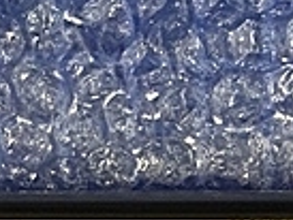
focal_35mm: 135
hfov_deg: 14.0
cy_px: 389
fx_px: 1144
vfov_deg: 10.4
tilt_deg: -77.9
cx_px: 389
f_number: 2.2
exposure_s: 1/30
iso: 50
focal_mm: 4.15
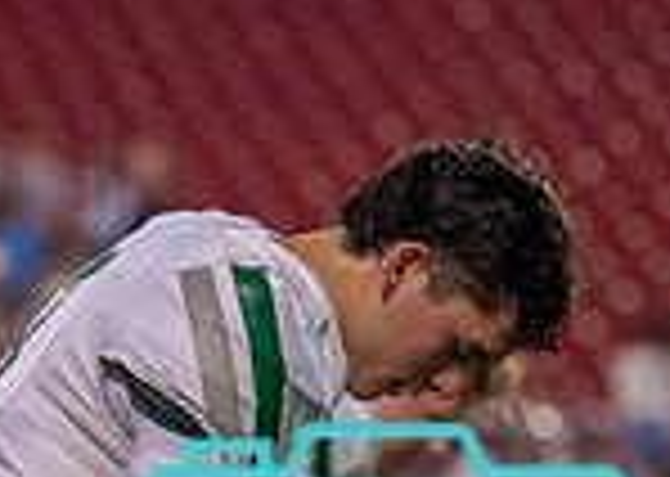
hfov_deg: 3.7
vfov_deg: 2.6
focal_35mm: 547
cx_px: 294
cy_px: 538
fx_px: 10394
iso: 2000
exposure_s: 1/2000
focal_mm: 116
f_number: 2.8
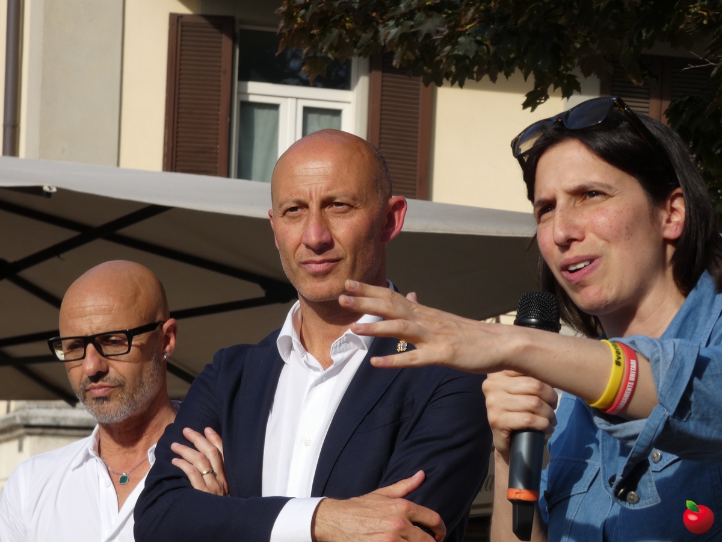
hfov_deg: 10.8
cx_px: 361
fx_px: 3817
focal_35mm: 183
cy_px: 271
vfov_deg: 8.1
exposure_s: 1/320
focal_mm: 32.7
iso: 80
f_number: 5.5
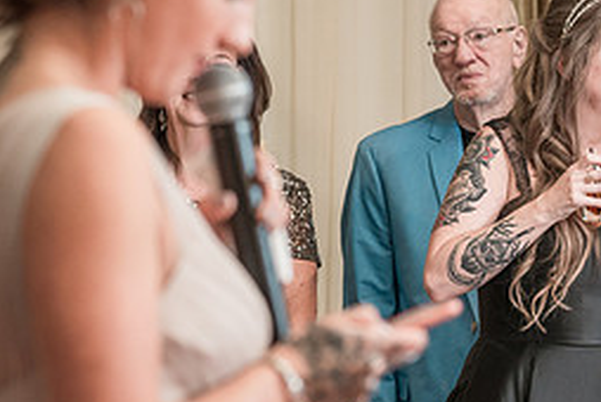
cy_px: 265
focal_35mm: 228
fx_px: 3811
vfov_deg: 6.0
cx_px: 480
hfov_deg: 9.0
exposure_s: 1/200
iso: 2000
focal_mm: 93
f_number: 4
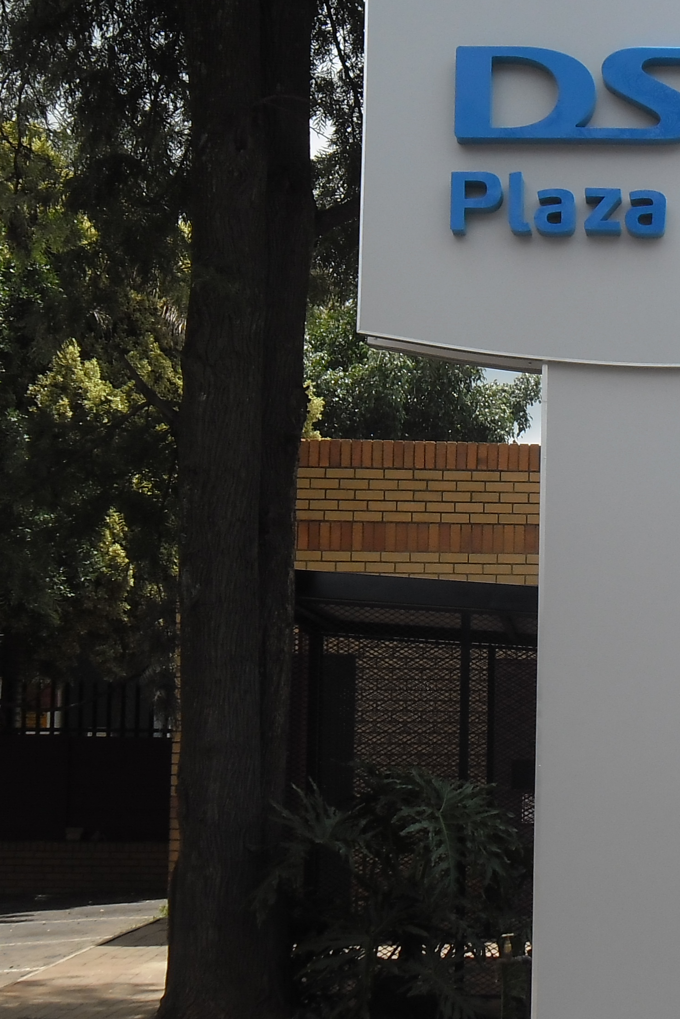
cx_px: 690
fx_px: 2125
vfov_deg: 27.0
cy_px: 573
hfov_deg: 17.7
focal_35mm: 75
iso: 80
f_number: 4
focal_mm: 6.6
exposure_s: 1/693
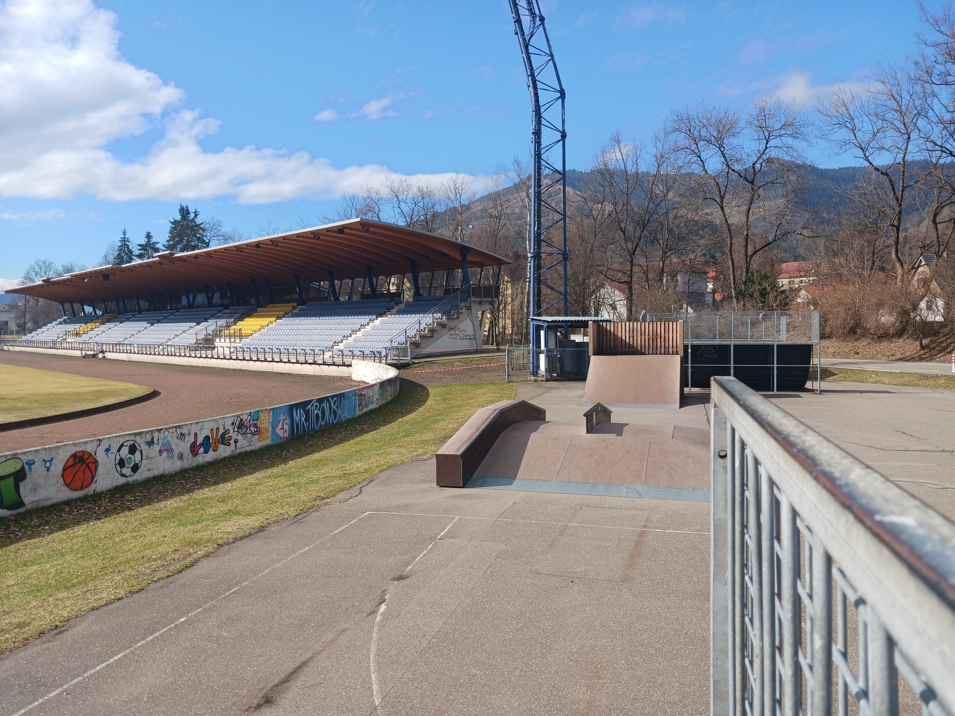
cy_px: 358
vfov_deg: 51.4
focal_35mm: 27
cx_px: 478
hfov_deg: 65.3
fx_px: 745
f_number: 1.8
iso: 20
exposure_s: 1/288
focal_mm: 4
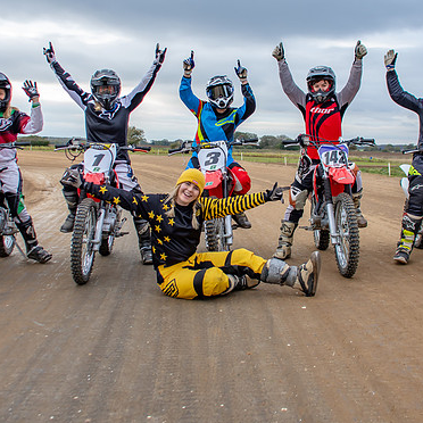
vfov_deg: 37.3
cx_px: 239
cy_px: 154
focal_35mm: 45
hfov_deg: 37.5
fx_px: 622
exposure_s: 1/250
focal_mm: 18
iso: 400
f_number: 5
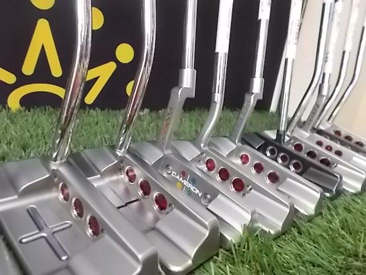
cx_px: 183
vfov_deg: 53.1
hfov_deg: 67.3
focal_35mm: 26
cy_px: 138
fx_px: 275
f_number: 3.2
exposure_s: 1/60
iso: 800
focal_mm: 4.6
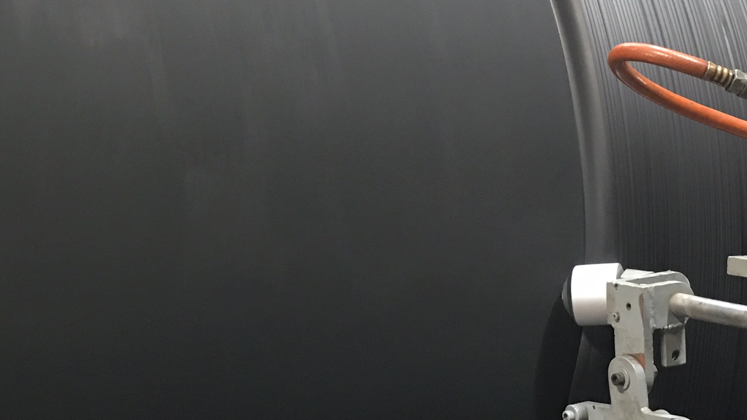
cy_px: 235
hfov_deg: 33.3
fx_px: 1248
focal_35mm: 63
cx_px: 363
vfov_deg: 19.1
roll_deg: -0.4
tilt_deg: +0.5
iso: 80
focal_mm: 4.15
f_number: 2.2
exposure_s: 1/15
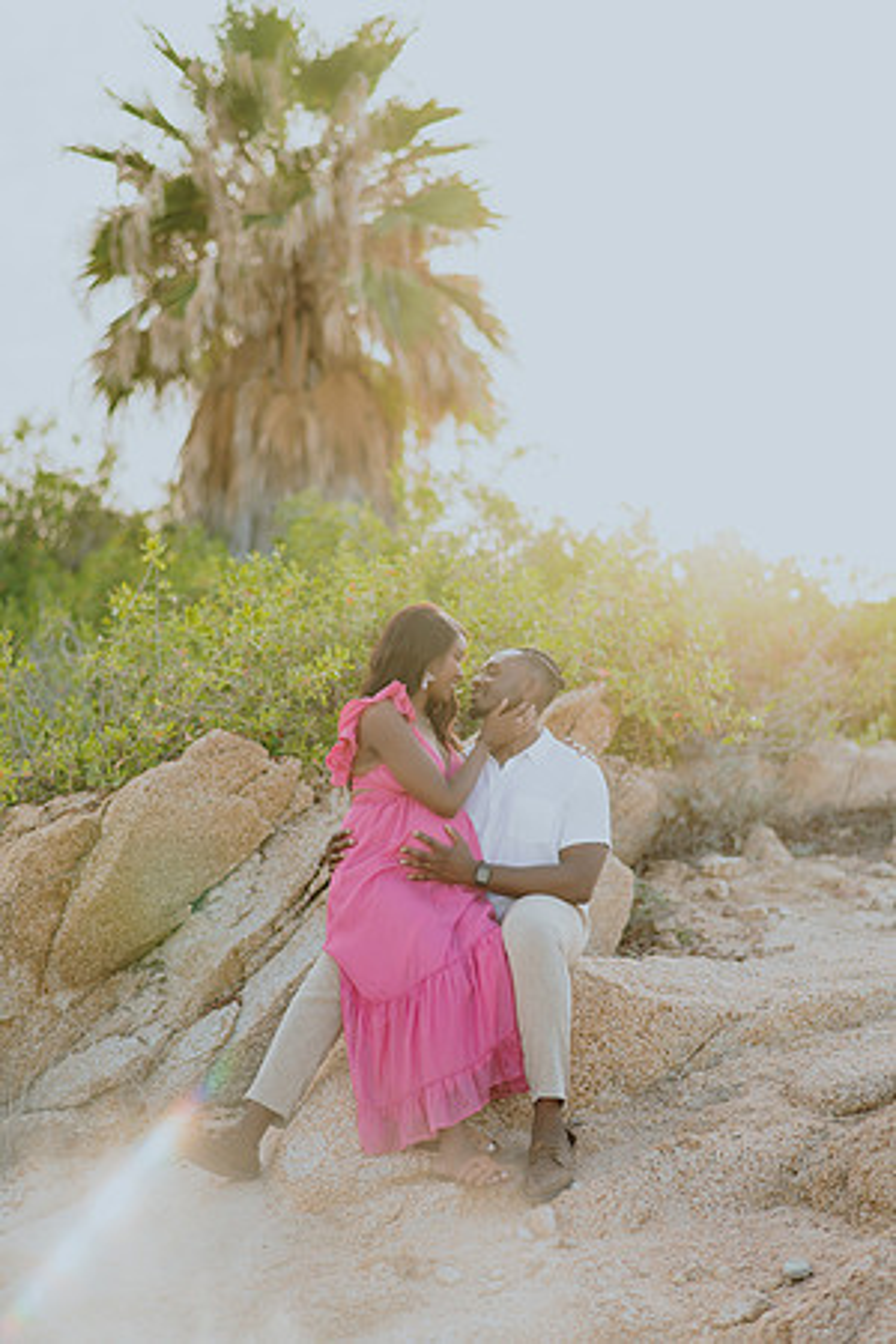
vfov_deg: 34.5
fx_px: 2165
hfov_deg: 23.4
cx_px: 448
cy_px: 672
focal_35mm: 58
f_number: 1.8
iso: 100
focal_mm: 58
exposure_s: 1/800
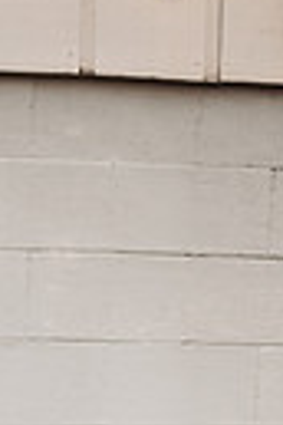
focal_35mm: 84
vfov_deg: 19.8
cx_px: -142
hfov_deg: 15.1
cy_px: 692
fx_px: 990
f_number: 2.2
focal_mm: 24
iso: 200
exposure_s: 1/320
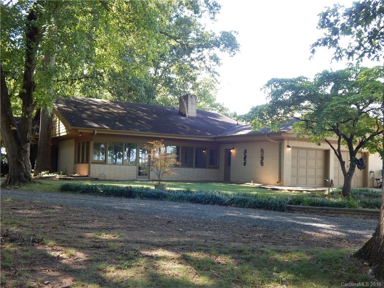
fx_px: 477
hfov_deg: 43.9
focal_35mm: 43
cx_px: 192
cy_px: 144
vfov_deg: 33.6
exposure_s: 1/100
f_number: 3.6
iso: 125
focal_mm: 7.7
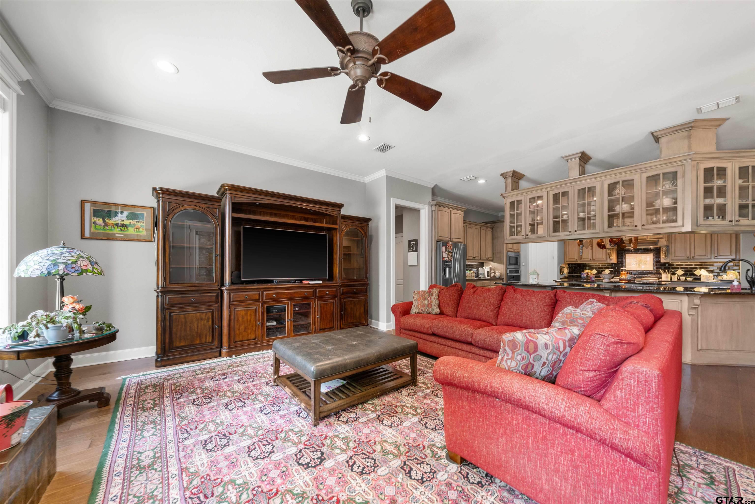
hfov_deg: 112.6
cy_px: 252
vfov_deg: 90.0
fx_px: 252
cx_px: 378
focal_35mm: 12
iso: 400
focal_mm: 12
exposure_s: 1/4
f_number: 9
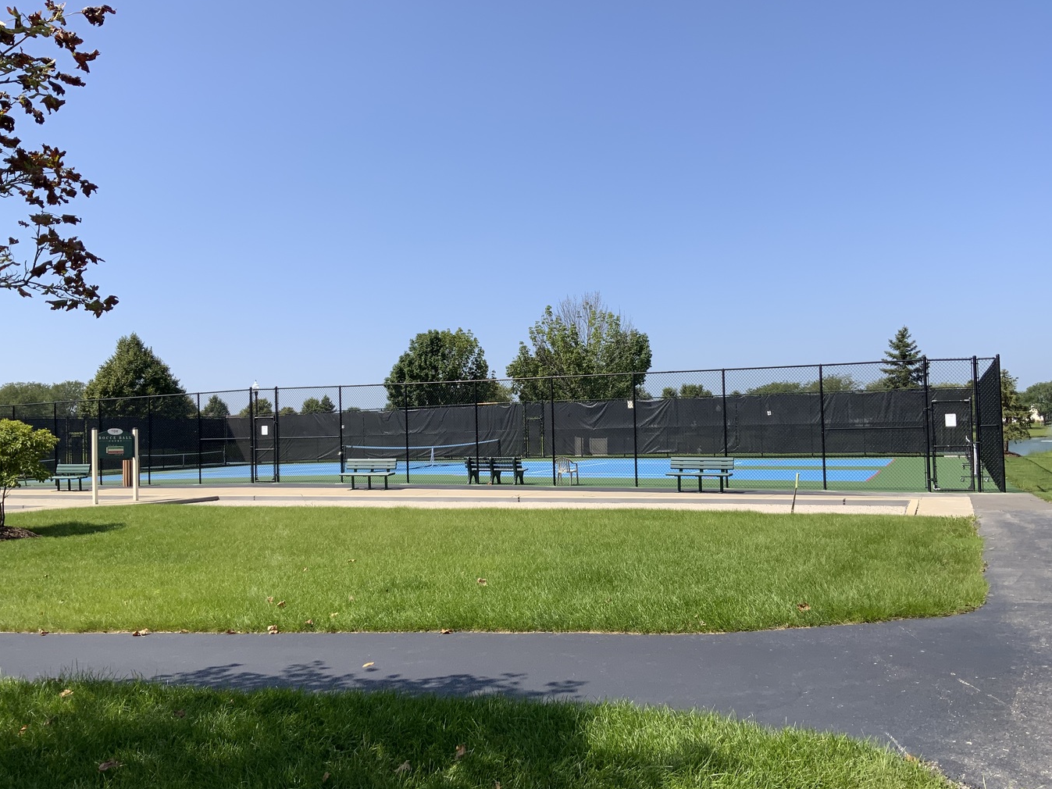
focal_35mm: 31
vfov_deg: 45.4
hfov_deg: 58.4
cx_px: 524
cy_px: 404
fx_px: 942
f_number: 1.8
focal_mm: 3
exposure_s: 1/1786
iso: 16
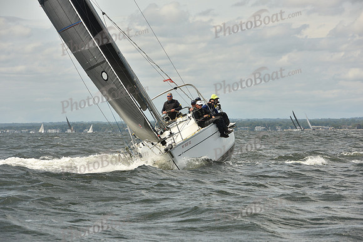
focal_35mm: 175
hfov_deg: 11.7
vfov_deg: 7.9
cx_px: 182
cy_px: 121
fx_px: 1765
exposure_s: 1/800
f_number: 10
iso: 250
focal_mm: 175
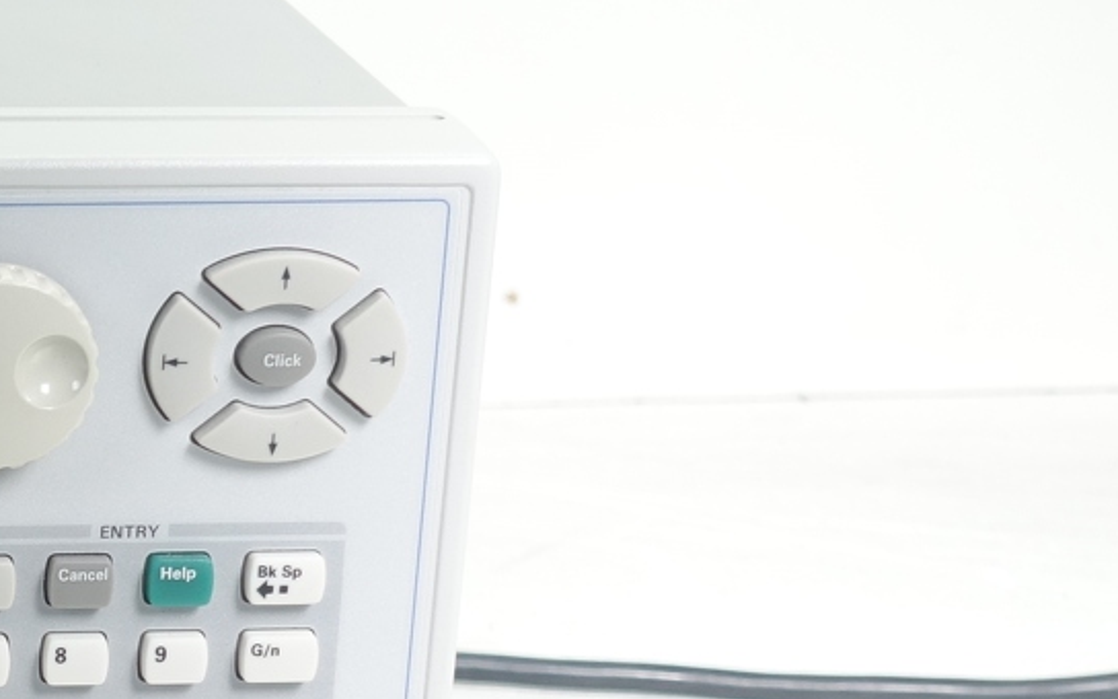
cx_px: -779
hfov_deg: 12.1
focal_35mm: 161
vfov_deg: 8.1
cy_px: 805
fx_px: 4906
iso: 125
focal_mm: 15.52
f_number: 3.5
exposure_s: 1/80
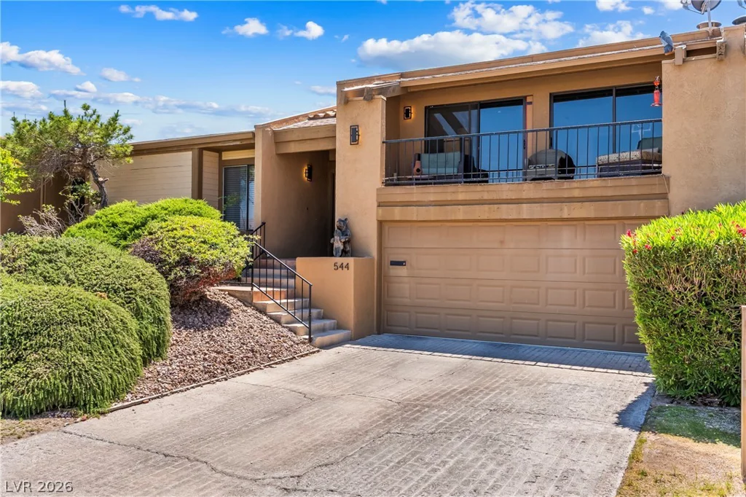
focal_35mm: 30
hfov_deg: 61.9
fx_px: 621
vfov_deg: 43.6
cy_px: 248
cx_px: 373
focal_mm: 20
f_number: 8
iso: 400
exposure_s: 1/8000
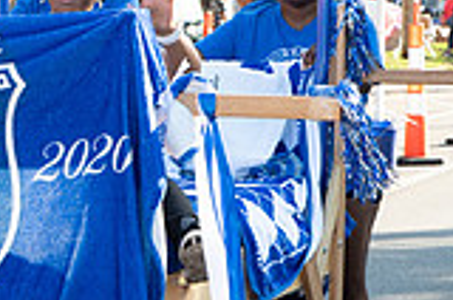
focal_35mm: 218
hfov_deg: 9.4
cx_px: -51
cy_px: 198
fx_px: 2738
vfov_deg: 6.3
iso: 500
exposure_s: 1/125
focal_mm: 55
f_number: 11
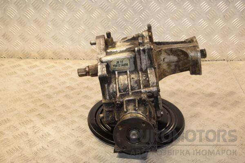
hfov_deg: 35.1
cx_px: 122
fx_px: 388
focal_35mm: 57
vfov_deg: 23.8
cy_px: 82
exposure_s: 1/200
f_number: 5.6
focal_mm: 38
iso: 800
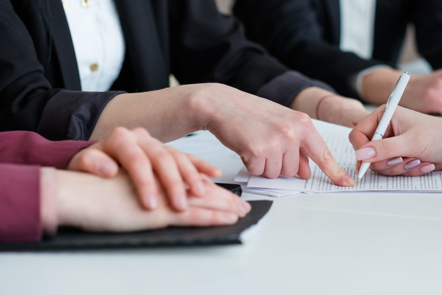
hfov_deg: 16.2
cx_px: 329
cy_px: 100
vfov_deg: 10.9
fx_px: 1547
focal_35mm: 126
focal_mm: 56
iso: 400
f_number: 2.2
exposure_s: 1/250
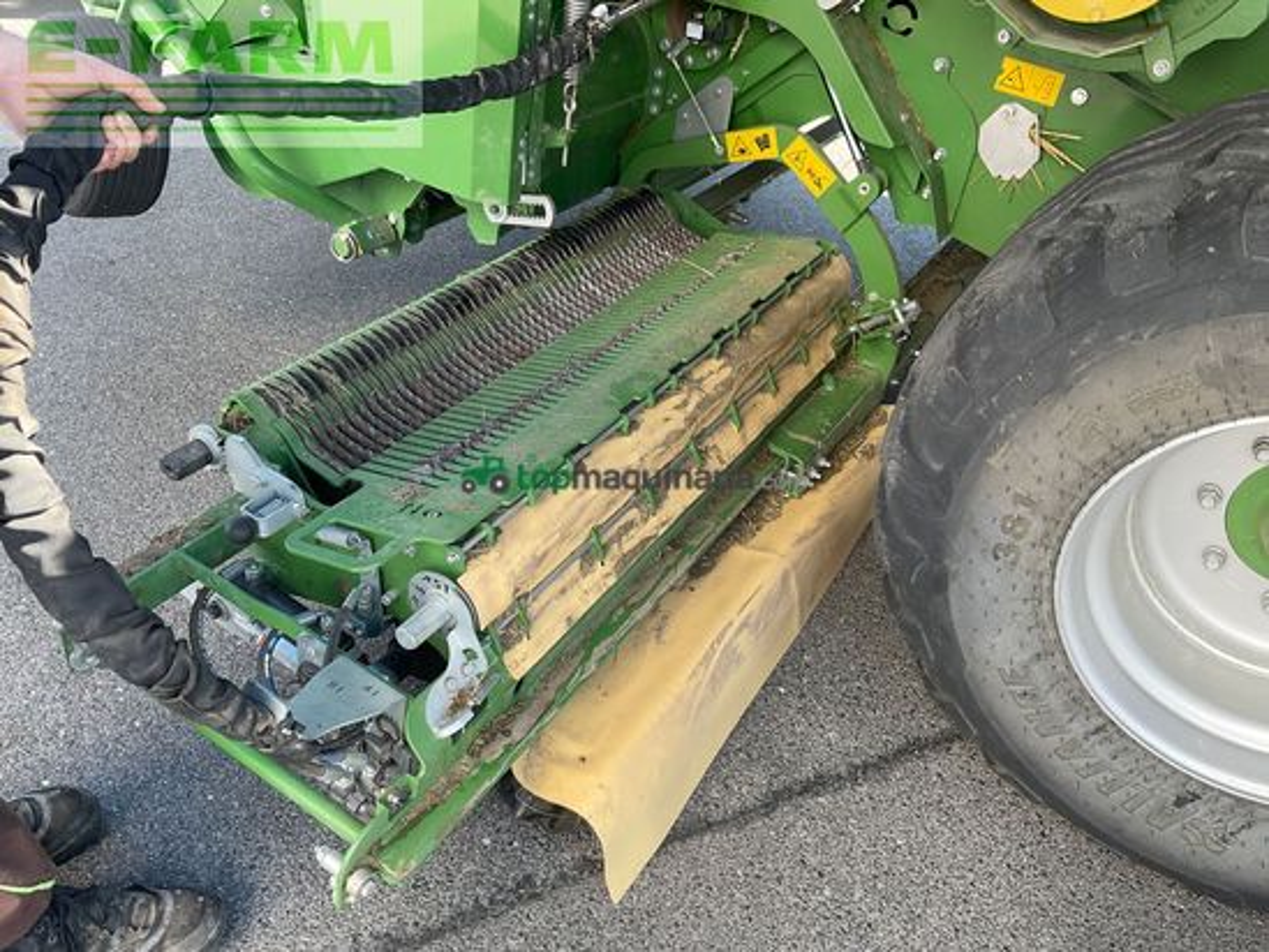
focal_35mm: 29
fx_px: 1063
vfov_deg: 48.2
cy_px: 476
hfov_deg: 61.6
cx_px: 634
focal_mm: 3
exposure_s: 1/100
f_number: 1.8
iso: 20
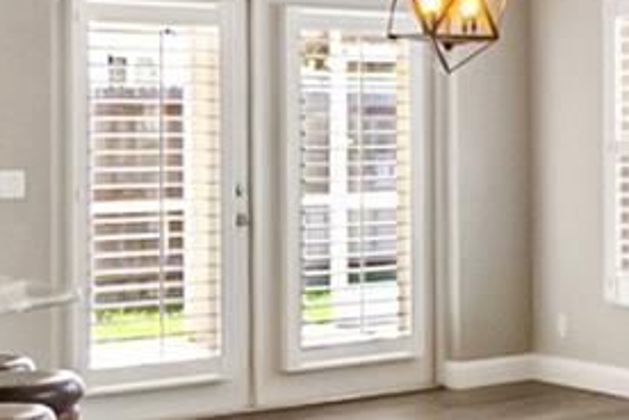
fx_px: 1520
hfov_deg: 19.3
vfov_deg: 15.7
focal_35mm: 87
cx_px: 1035
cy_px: 216
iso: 1000
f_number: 4
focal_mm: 10
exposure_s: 1/250
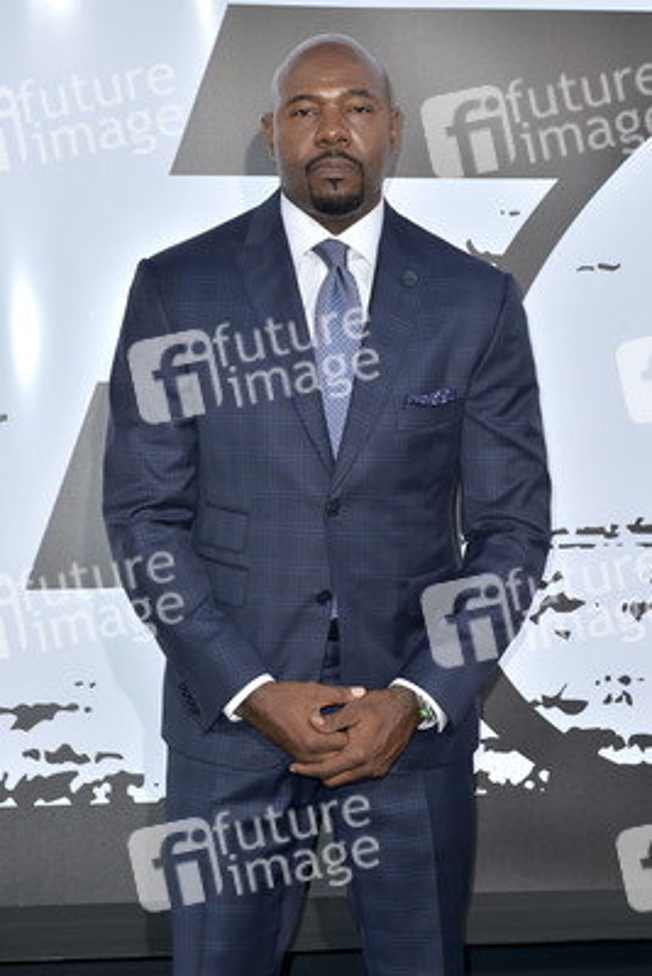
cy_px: 488
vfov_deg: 28.8
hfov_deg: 19.5
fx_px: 1900
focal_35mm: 70
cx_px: 326
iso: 250
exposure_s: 1/200
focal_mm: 70
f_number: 6.3
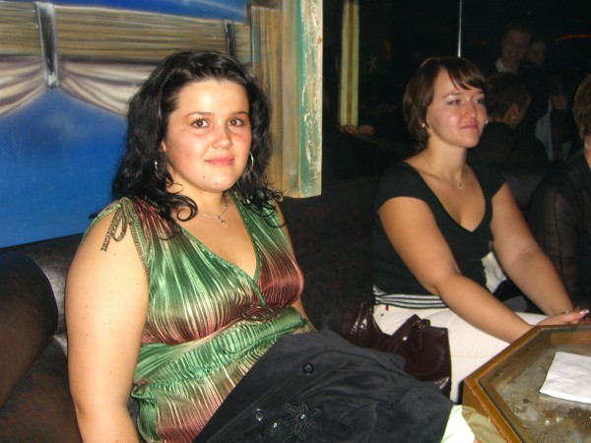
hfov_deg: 49.0
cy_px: 222
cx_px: 296
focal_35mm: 38
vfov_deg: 37.7
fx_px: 649
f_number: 2.8
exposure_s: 1/60
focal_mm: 7.9
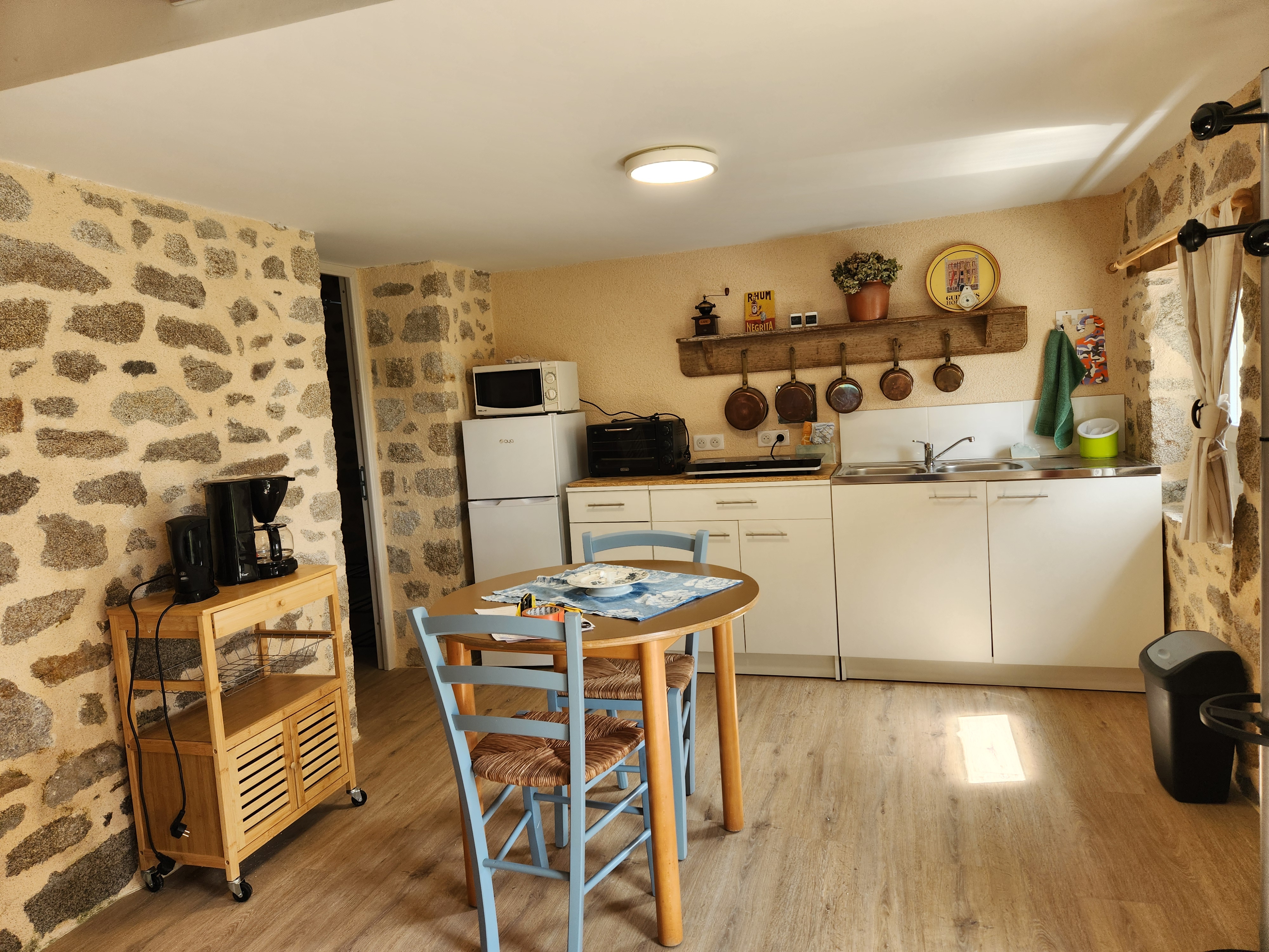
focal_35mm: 23
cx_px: 634
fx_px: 843
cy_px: 476
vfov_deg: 58.9
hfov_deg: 73.9
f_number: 1.8
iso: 80
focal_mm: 5.4
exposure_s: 1/180
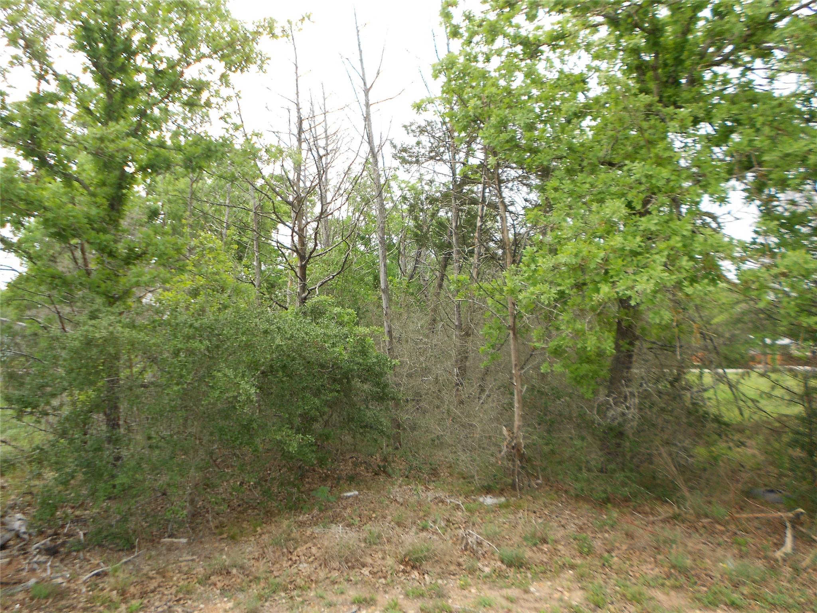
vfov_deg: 53.1
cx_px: 408
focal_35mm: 26
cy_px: 306
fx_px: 614
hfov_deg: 67.3
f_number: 3.2
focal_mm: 4.6
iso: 80
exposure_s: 1/125
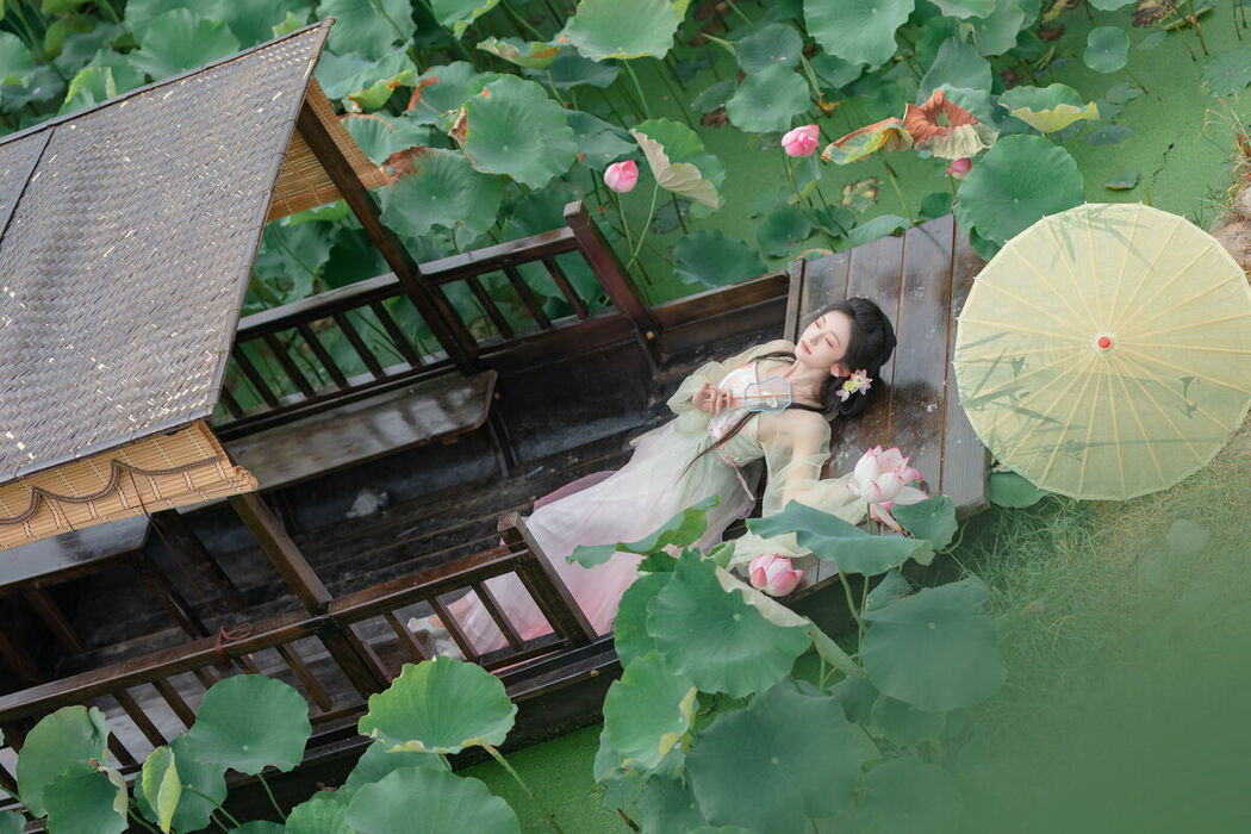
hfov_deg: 23.9
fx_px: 2954
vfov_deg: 16.1
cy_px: 417
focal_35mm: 85
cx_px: 626
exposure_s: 1/2500
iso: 100
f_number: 1.8
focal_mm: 85
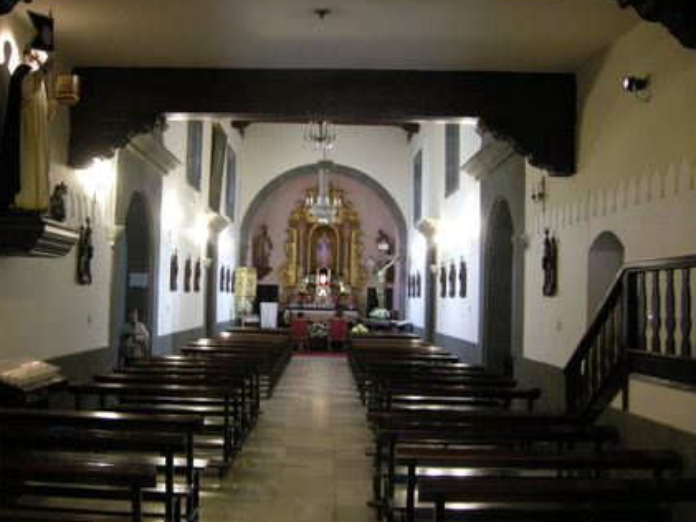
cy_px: 276
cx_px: 312
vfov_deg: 35.1
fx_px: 825
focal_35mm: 41
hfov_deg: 45.7
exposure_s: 1/10.1
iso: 400
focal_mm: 7.5
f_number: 2.7
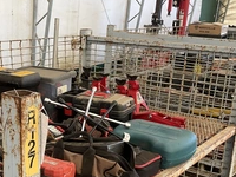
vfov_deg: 25.0
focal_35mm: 58
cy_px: 131
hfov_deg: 32.7
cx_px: 64
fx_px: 395
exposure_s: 1/122
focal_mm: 3
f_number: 1.8
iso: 20
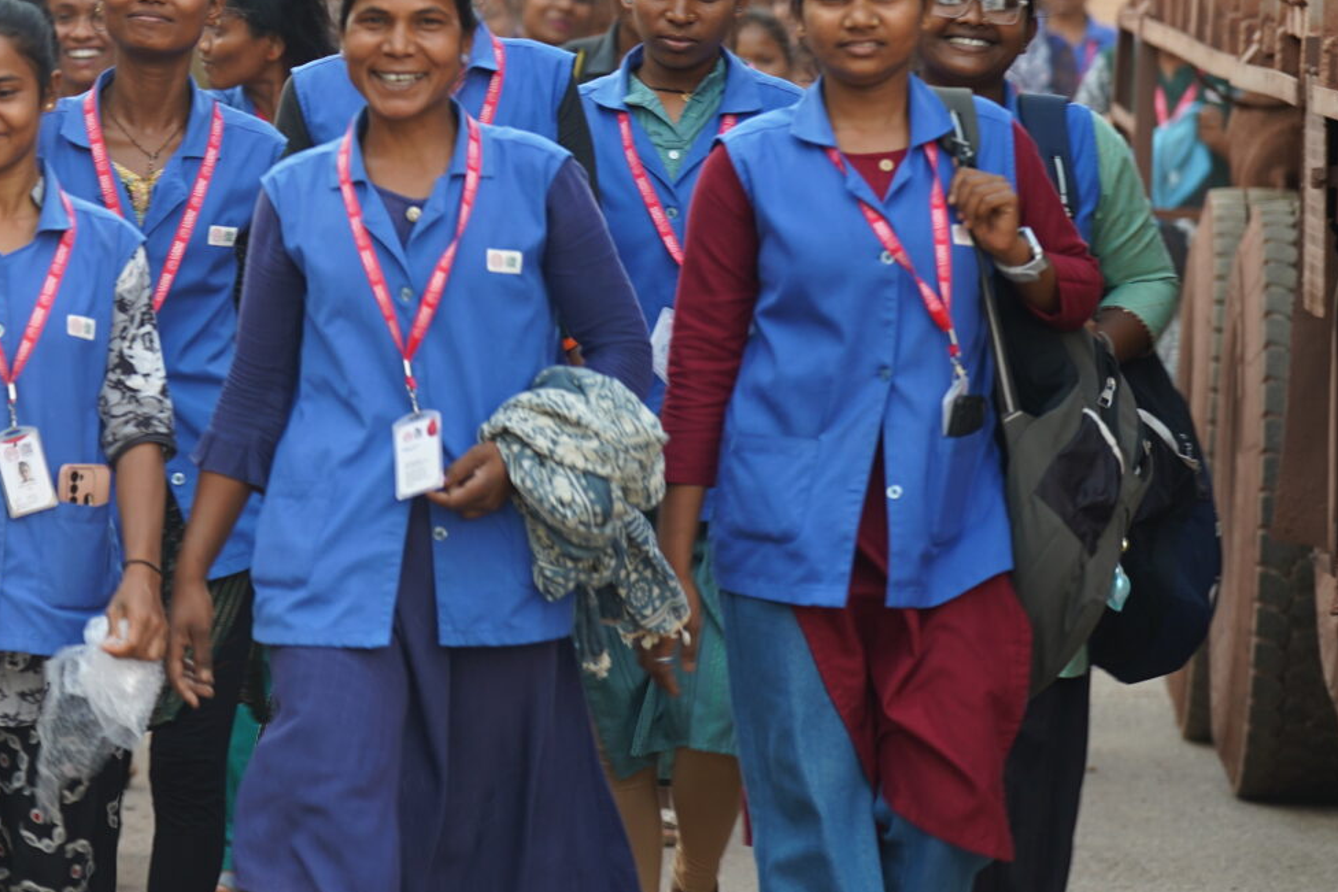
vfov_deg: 4.9
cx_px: -388
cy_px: 251
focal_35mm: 278
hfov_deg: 7.3
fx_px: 10333
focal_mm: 106
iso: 100
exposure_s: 1/125
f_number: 2.8
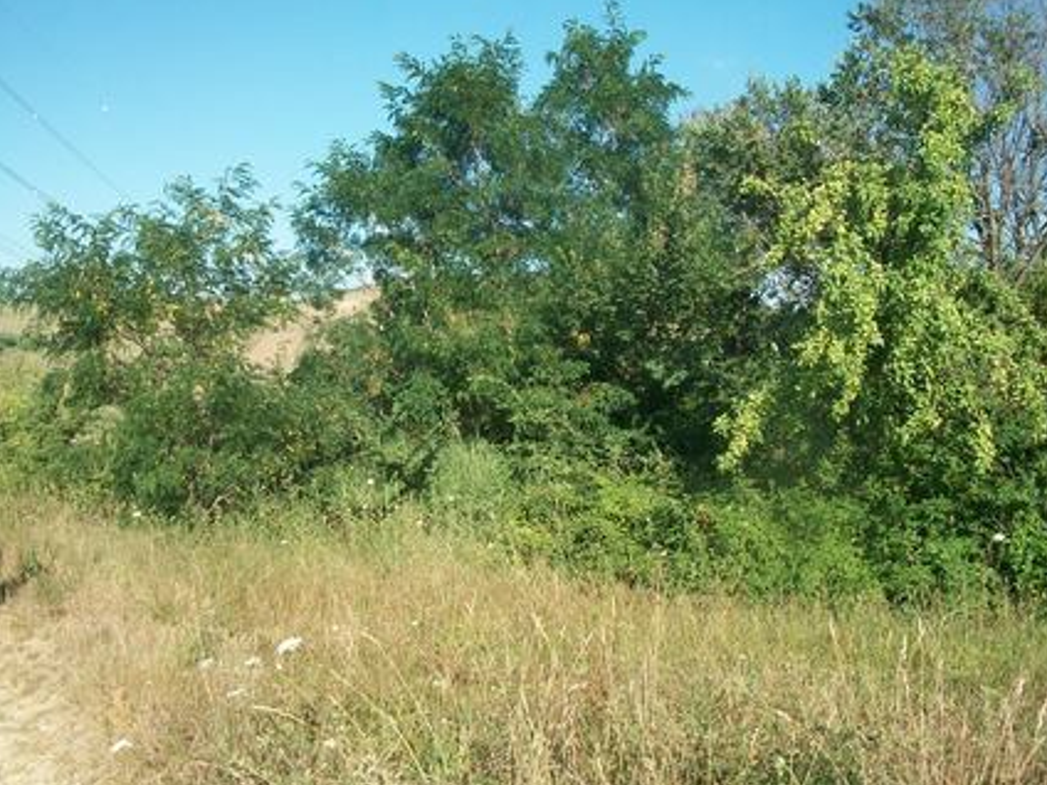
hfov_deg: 54.0
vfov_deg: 41.8
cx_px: 514
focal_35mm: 34
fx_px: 1028
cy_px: 390
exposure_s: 1/250
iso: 80
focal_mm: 5.7
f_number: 5.5
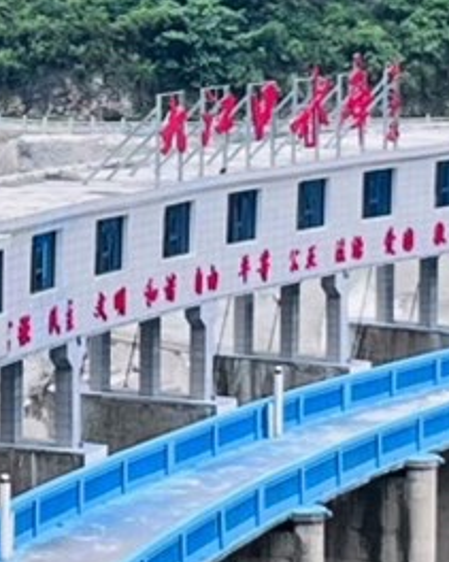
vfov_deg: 9.8
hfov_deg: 7.8
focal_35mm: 197
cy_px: 100
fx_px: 3274
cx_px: -68
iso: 50
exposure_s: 1/1225
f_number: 1.6
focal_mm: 5.1
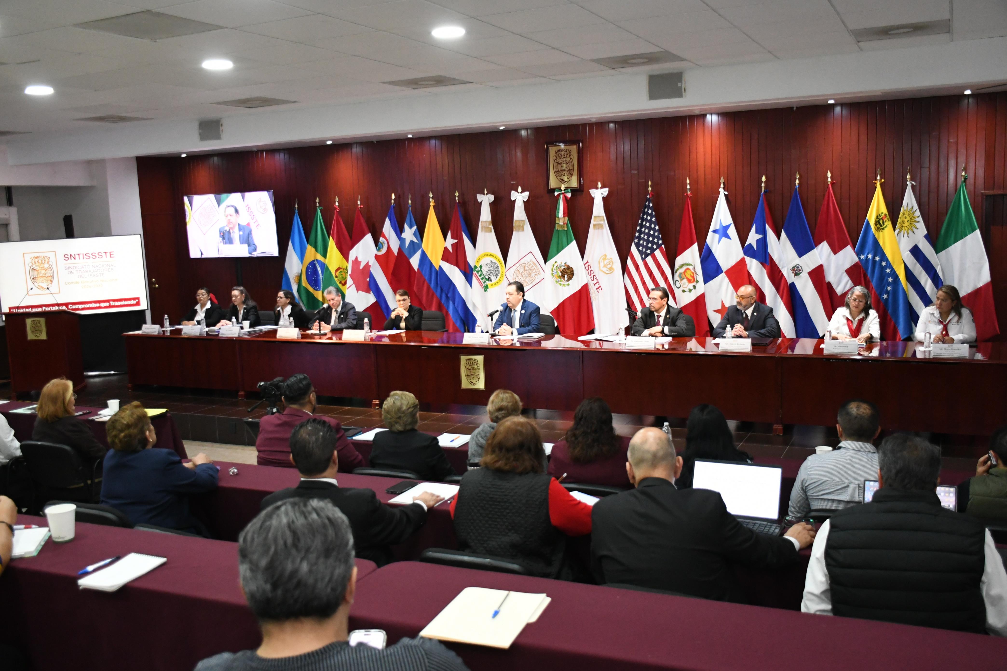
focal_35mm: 34
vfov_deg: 38.9
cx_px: 504
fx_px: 951
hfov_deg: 55.8
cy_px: 336
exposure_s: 1/100
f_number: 4
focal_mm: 23
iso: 3200
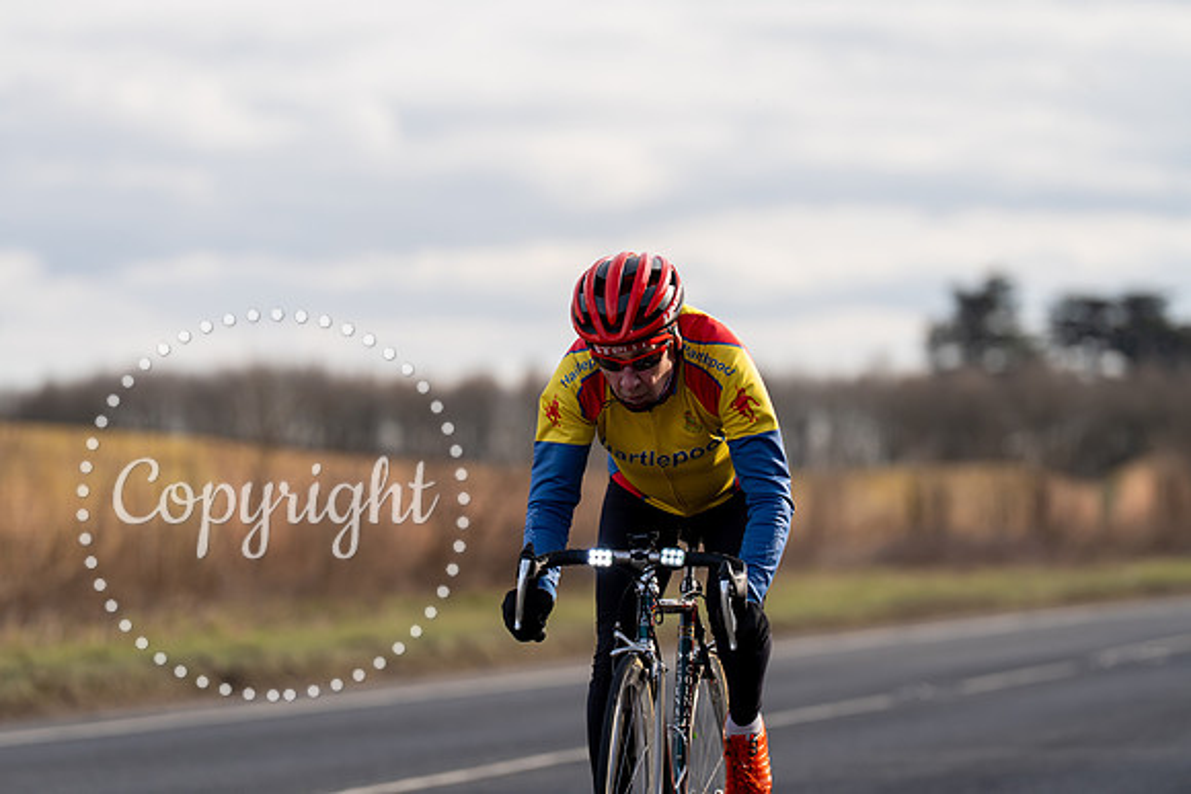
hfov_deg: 10.3
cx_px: 596
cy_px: 397
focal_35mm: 200
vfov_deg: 6.9
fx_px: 6618
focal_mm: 200
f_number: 4
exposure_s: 1/800
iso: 100
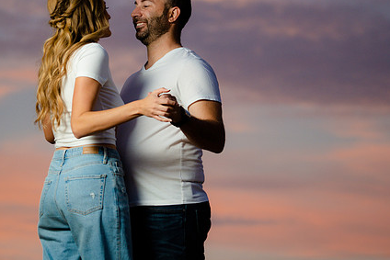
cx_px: 161
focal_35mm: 178
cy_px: 87
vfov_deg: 7.7
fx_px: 1929
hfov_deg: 11.5
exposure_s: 1/250
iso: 400
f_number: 4
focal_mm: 130
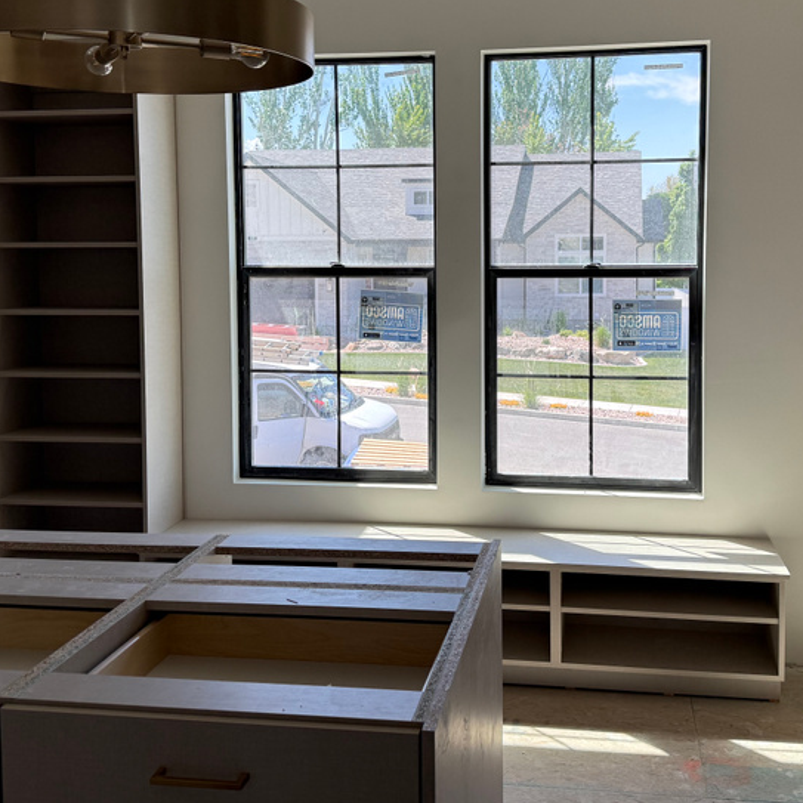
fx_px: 1050
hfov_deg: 41.8
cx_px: 447
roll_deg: +0.3
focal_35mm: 40
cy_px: 306
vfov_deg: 41.6
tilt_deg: -1.2
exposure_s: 1/728
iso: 100
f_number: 1.78
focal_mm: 6.76
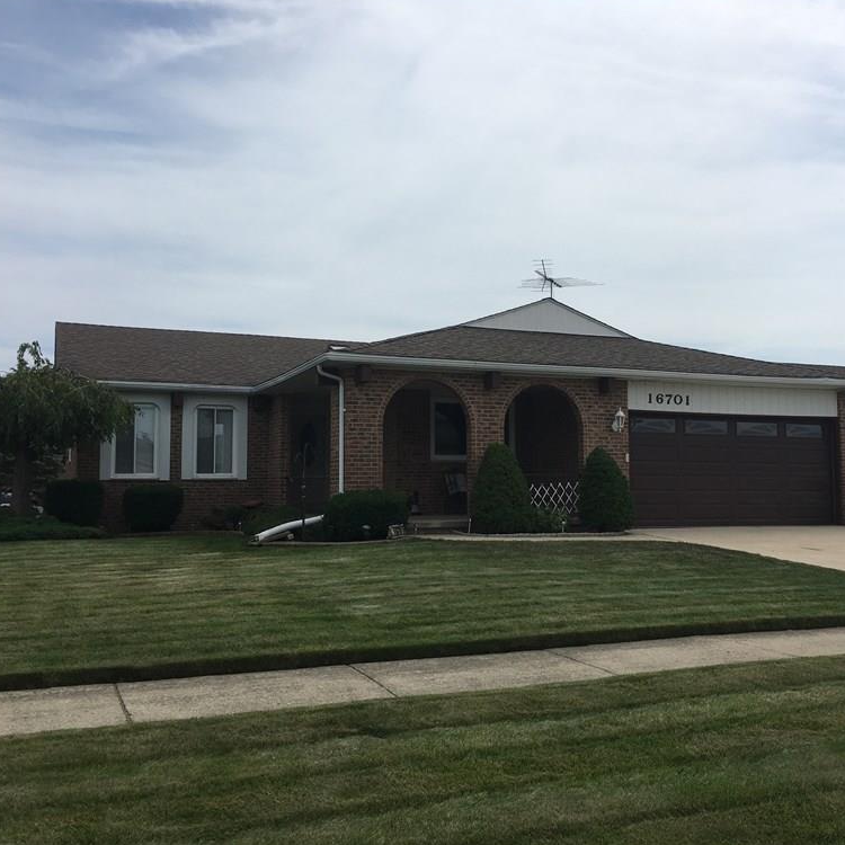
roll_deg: +0.6
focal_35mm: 35
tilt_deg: +4.2
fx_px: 967
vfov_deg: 47.2
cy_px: 424
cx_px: 495
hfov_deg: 47.0
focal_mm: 4.15
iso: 25
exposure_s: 1/3205
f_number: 2.2
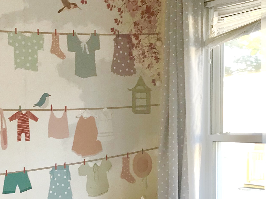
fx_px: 699
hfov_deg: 21.5
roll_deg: -0.2
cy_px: 181
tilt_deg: -3.3
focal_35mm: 91
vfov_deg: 16.0
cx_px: 128
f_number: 1.8
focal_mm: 3.99
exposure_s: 1/60
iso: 32
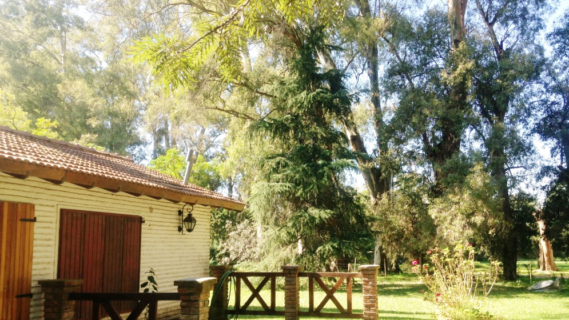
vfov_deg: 31.9
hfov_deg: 54.0
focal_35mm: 37
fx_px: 558
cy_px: 189
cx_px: 291
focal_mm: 4.13
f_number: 2.4
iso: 50
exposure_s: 1/243
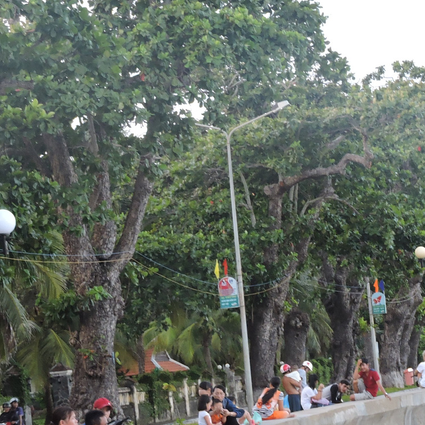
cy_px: 330
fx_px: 2806
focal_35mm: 202
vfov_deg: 8.6
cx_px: 411
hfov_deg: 8.6
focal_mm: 15.2
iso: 250
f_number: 4.5
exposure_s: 1/60
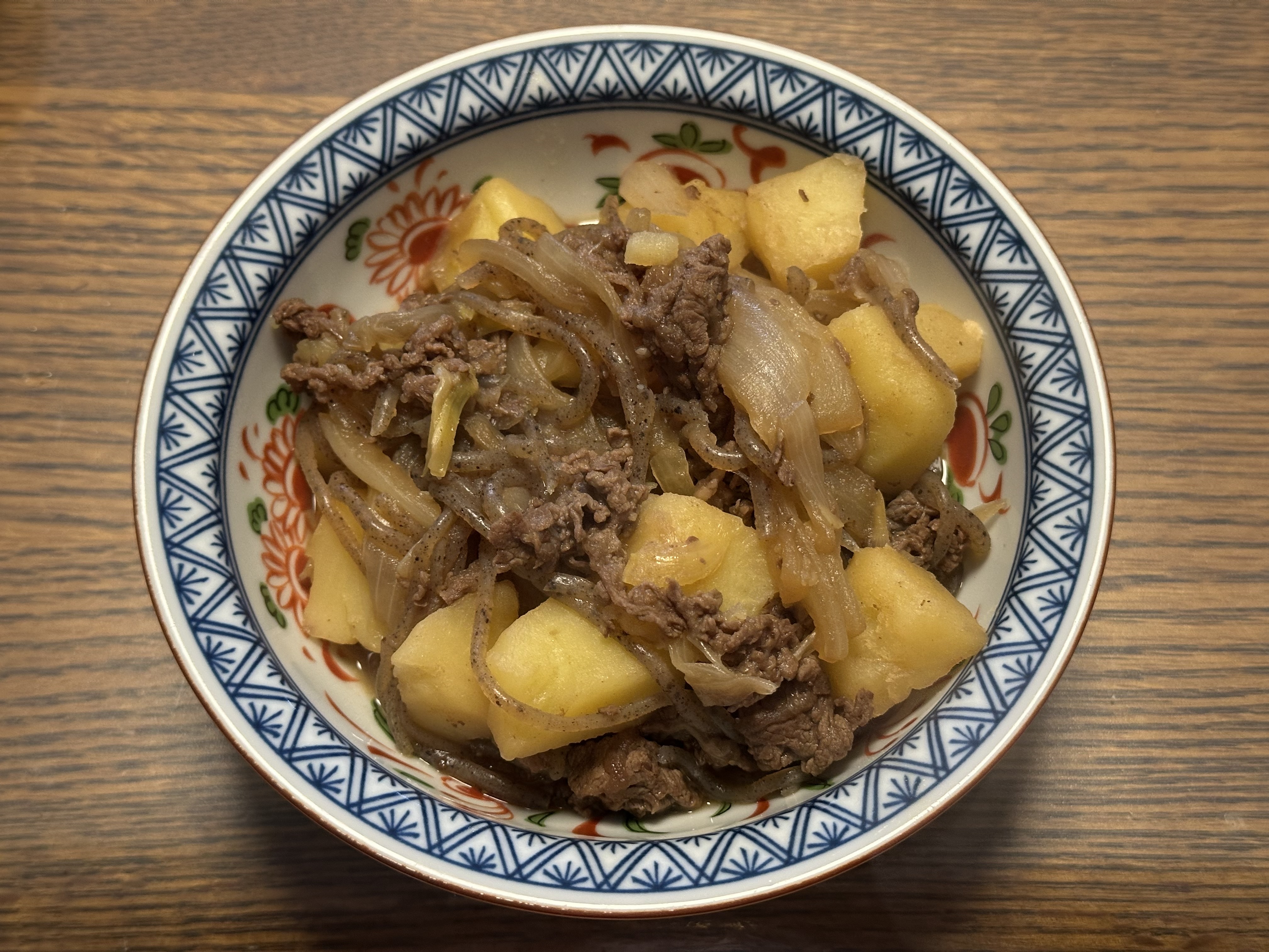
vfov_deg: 30.3
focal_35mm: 48
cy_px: 476
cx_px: 634
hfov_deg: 39.7
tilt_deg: -66.1
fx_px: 1760
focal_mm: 6.86
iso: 250
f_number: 1.78
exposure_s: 1/50
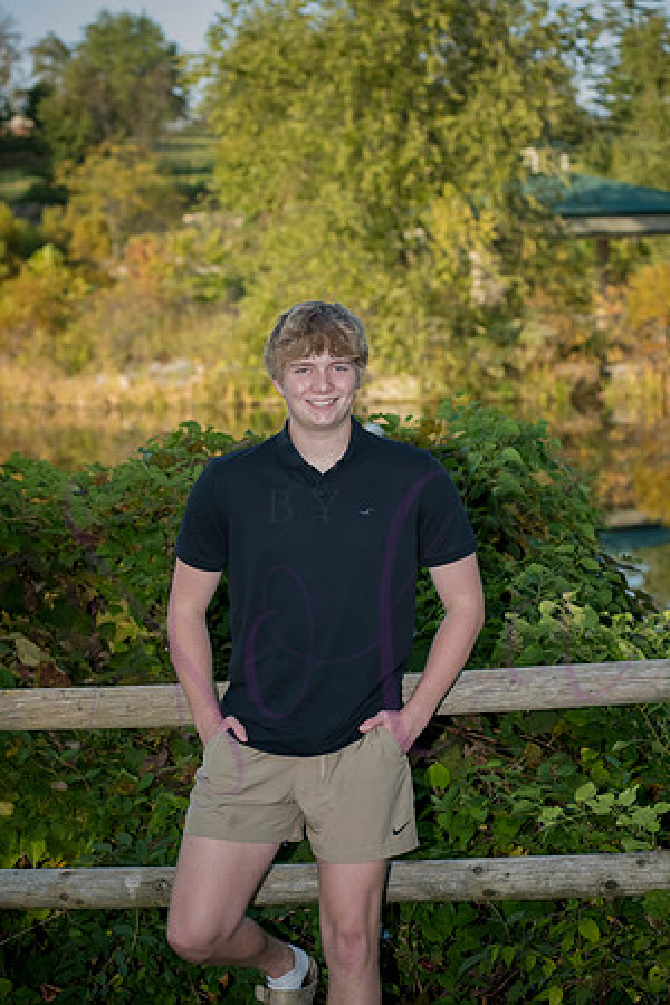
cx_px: 335
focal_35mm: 80
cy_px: 502
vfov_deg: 25.4
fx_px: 2233
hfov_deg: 17.1
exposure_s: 1/640
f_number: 5.6
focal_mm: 80
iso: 800
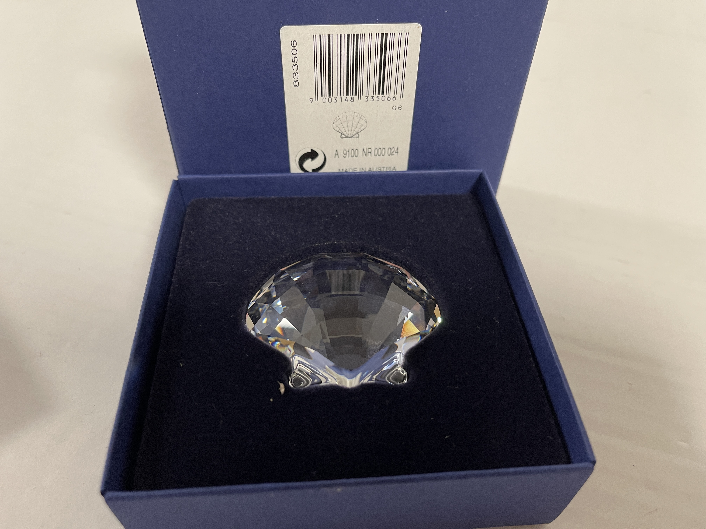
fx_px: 510
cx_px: 353
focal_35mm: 25
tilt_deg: -46.9
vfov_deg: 54.9
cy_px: 264
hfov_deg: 69.4
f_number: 1.6
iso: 200
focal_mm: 5.1
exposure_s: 1/50
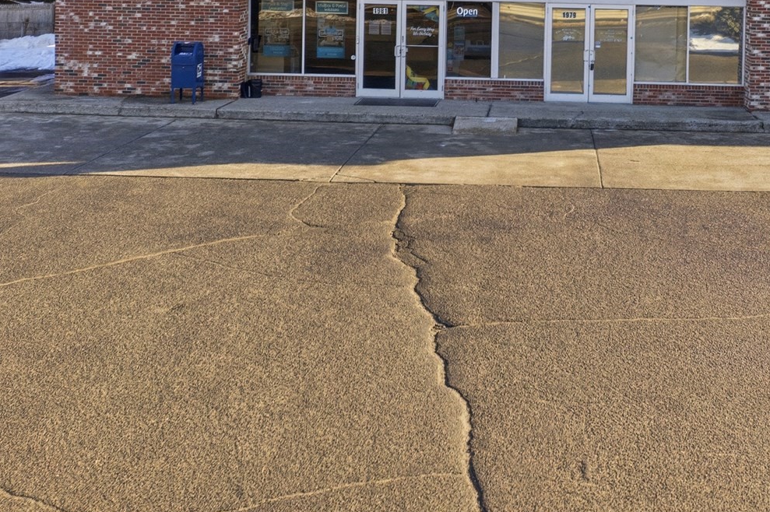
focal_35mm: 58
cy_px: -13
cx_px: 510
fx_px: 1240
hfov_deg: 34.2
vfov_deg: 22.4
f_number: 4
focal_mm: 10.3
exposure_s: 1/240
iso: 200
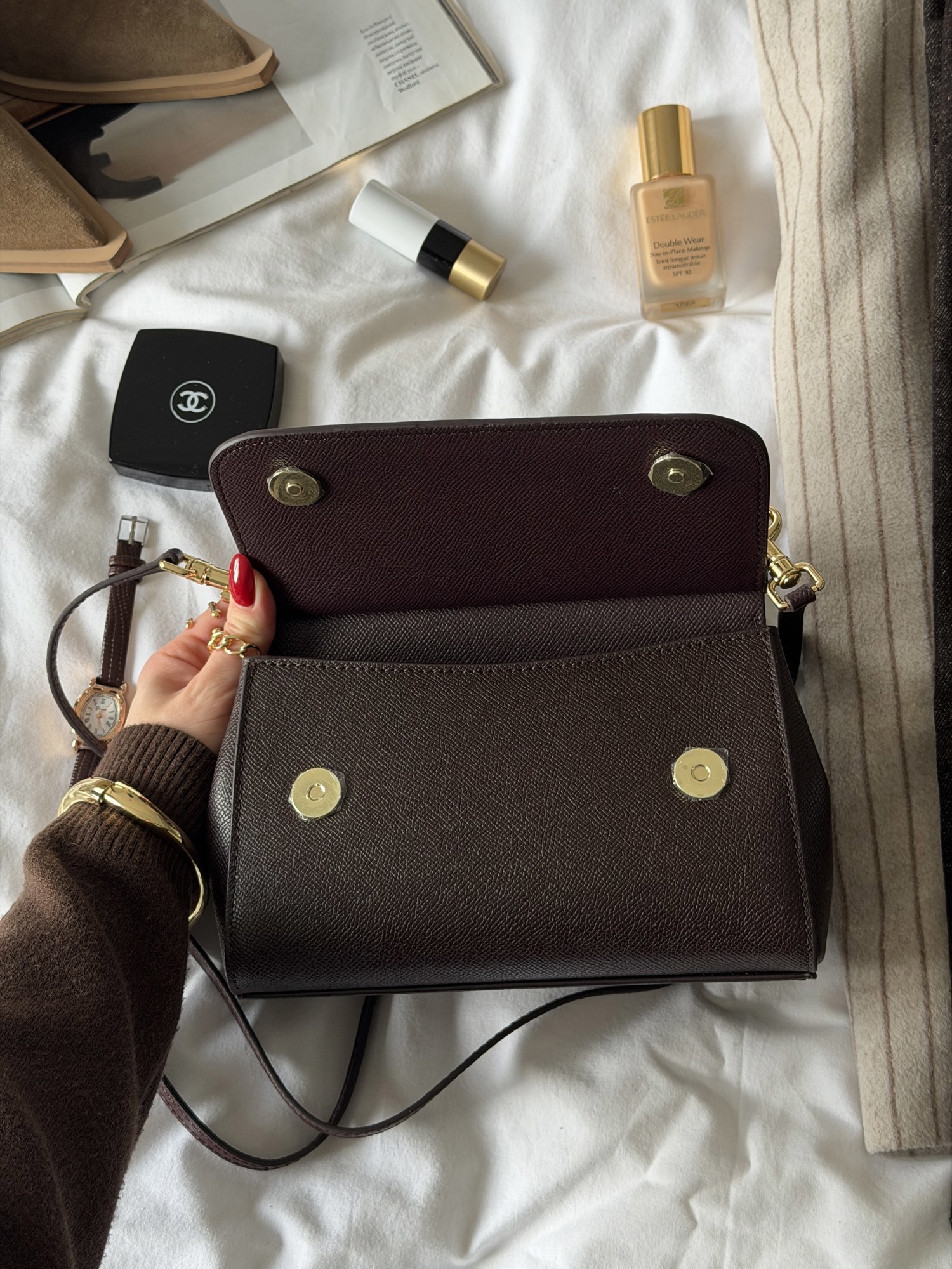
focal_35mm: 48
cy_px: 634
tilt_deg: -68.0
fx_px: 1760
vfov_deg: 39.7
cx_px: 476
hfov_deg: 30.3
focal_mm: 6.76
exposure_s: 1/126
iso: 50
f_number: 1.78
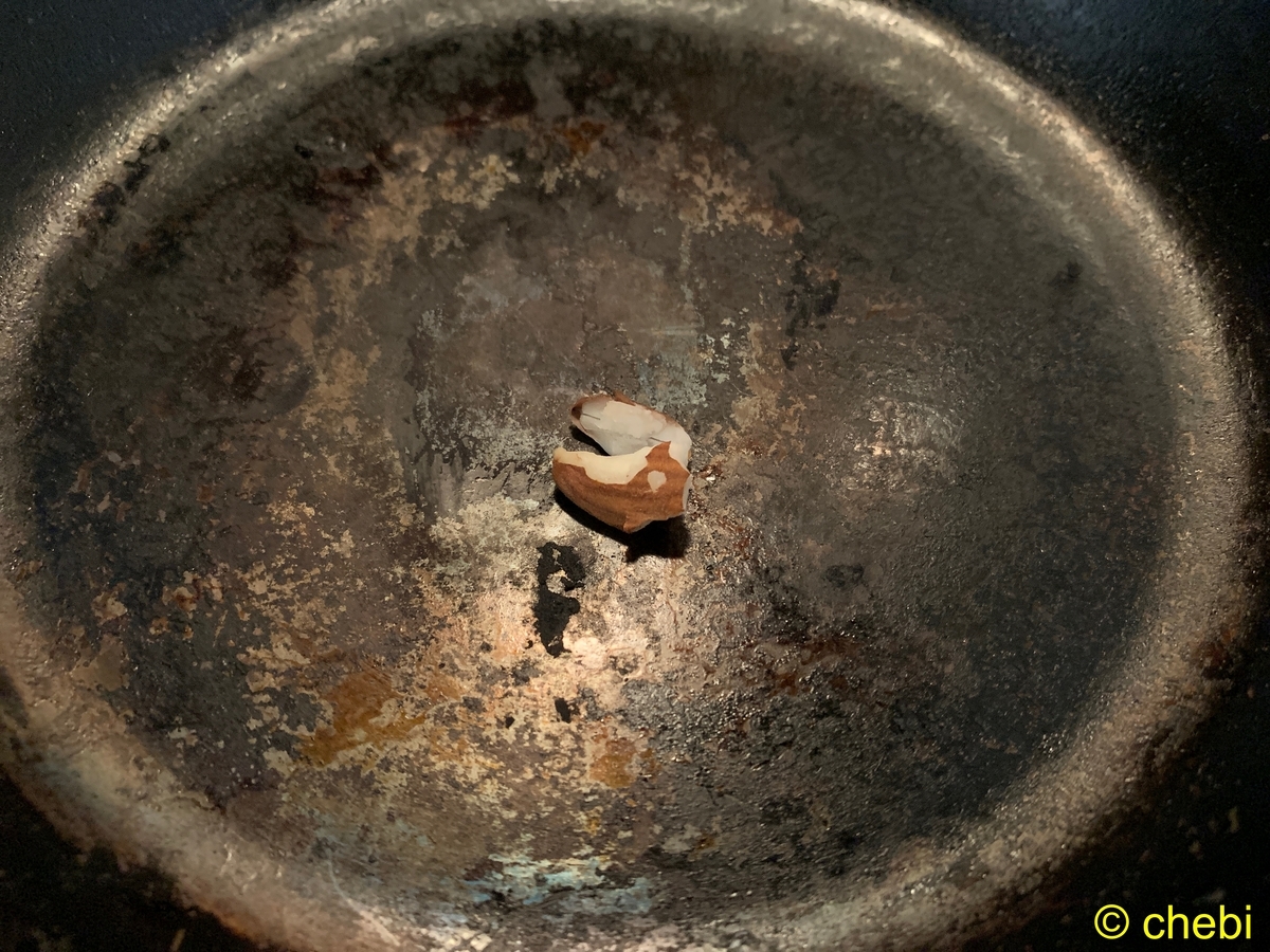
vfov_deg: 53.1
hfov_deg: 67.3
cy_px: 476
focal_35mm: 26
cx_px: 635
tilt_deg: -58.4
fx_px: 954
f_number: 1.8
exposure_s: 1/50
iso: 400
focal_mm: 4.25
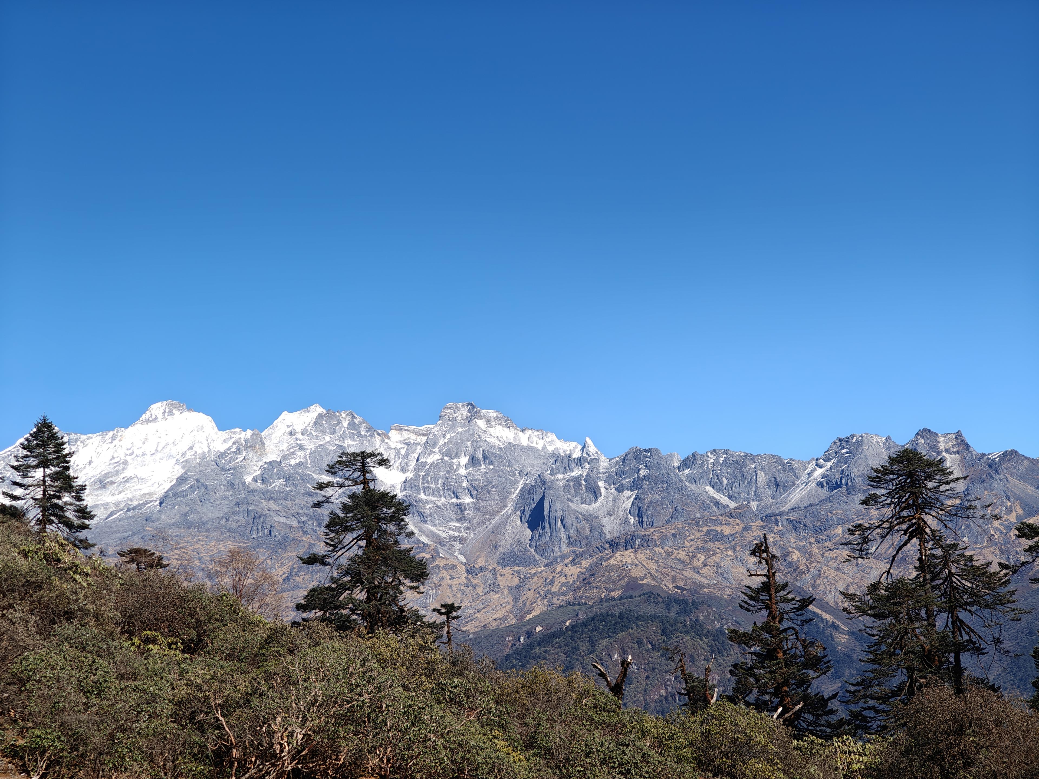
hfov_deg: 40.4
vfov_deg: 30.9
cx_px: 520
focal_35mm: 47
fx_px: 1411
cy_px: 390
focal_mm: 7.1
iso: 50
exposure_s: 1/401
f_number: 2
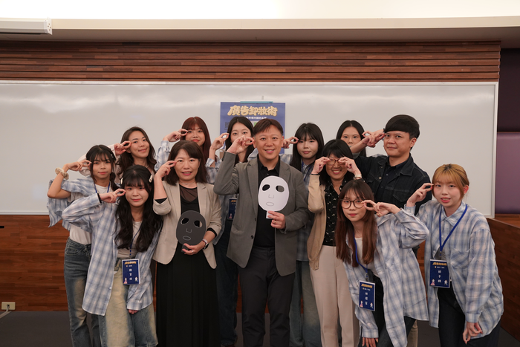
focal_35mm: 36
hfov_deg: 53.1
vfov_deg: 36.9
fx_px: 520
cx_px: 260
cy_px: 174
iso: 3200
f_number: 4
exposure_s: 1/160
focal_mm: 36
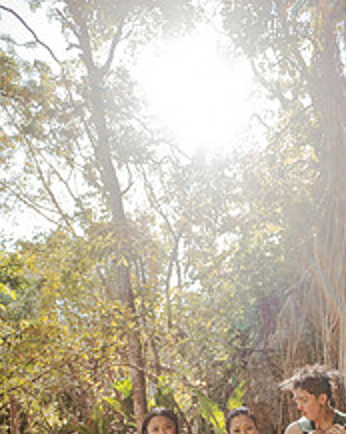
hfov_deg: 37.3
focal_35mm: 39
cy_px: 414
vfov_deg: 41.9
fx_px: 500
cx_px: 256
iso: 250
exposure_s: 1/500
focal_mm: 20
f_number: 2.8
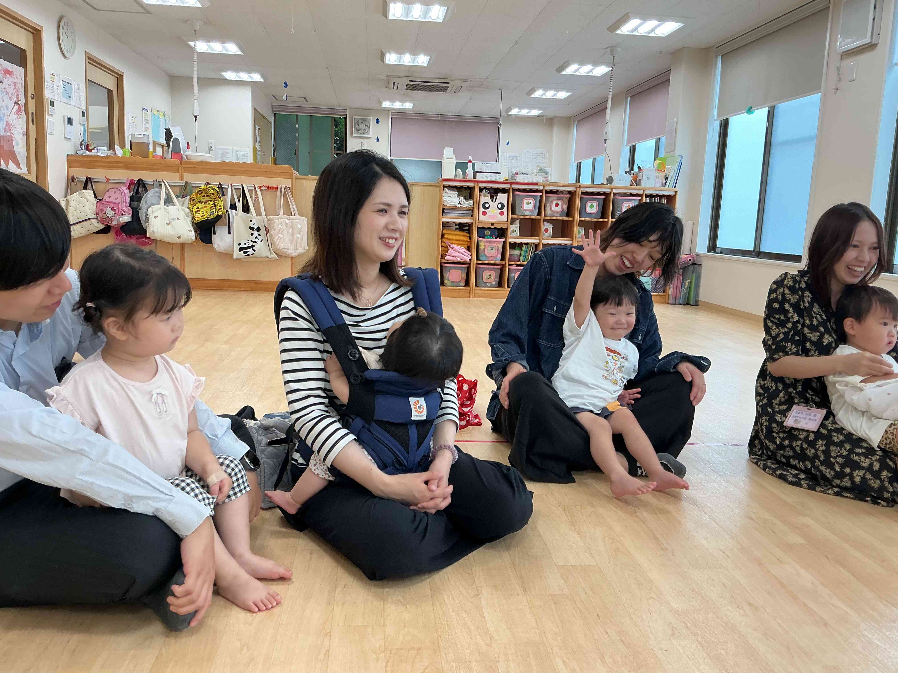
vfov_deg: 48.2
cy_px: 336
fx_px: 752
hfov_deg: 61.7
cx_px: 449
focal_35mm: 29
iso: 64
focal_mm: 3
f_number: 1.8
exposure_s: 1/120
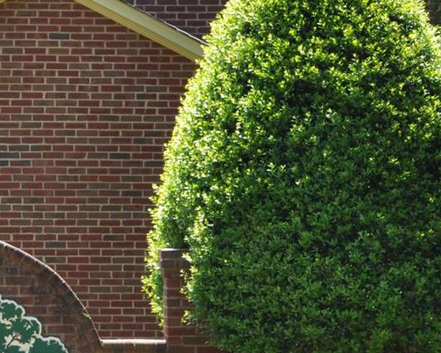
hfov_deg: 5.6
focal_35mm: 344
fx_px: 4489
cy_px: 122
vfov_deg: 4.5
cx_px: -172
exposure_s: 1/200
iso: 200
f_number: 9
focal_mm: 62
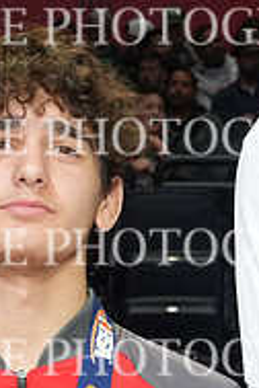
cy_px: 413
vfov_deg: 9.8
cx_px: 30
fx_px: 2239
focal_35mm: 208
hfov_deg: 6.6
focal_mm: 45
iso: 2000
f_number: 8
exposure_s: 1/125
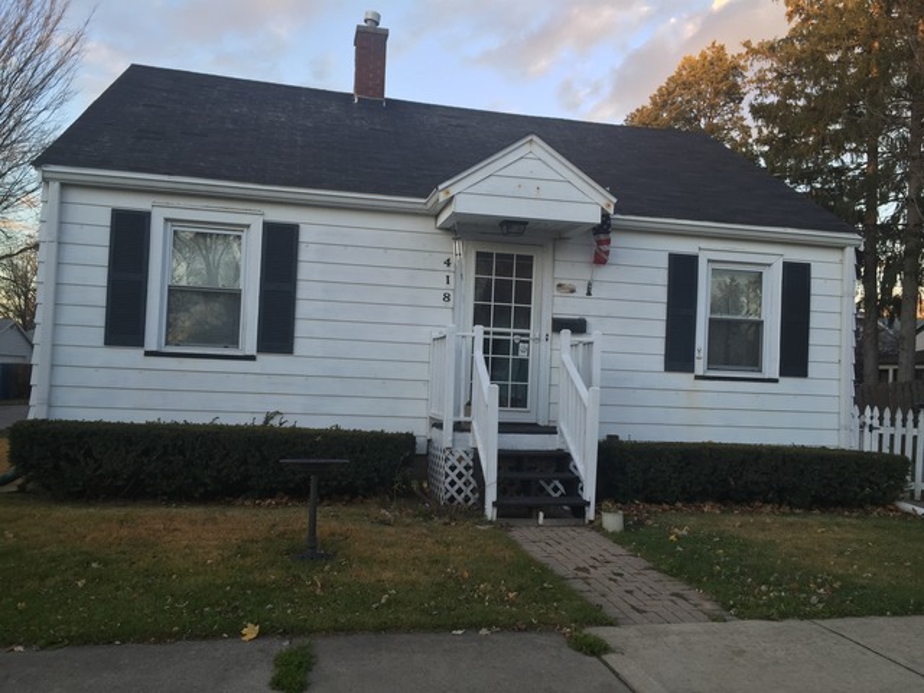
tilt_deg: +6.1
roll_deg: -2.3
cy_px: 346
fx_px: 774
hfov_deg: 61.7
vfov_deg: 48.2
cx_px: 462
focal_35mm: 29
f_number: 2.2
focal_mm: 4.15
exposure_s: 1/100
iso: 32
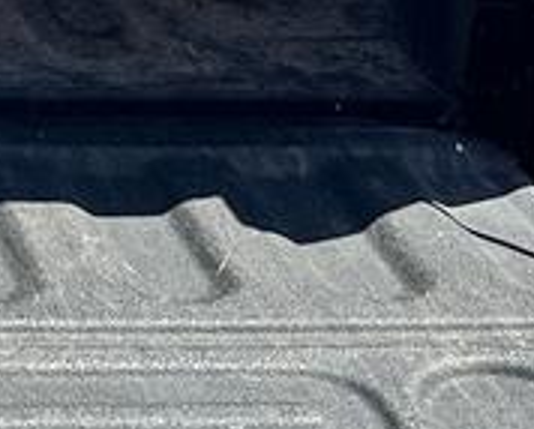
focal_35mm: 168
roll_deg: +0.0
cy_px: -390
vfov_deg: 8.8
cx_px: -648
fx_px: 2660
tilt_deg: -16.2
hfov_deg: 10.3
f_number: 1.78
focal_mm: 6.86
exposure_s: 1/2110
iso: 80
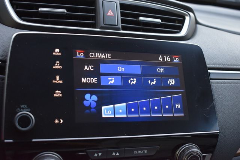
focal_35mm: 46
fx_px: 310
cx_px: 120
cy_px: 80
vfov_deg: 29.0
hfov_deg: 42.3
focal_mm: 31
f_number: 4.2
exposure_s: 1/125
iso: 1000
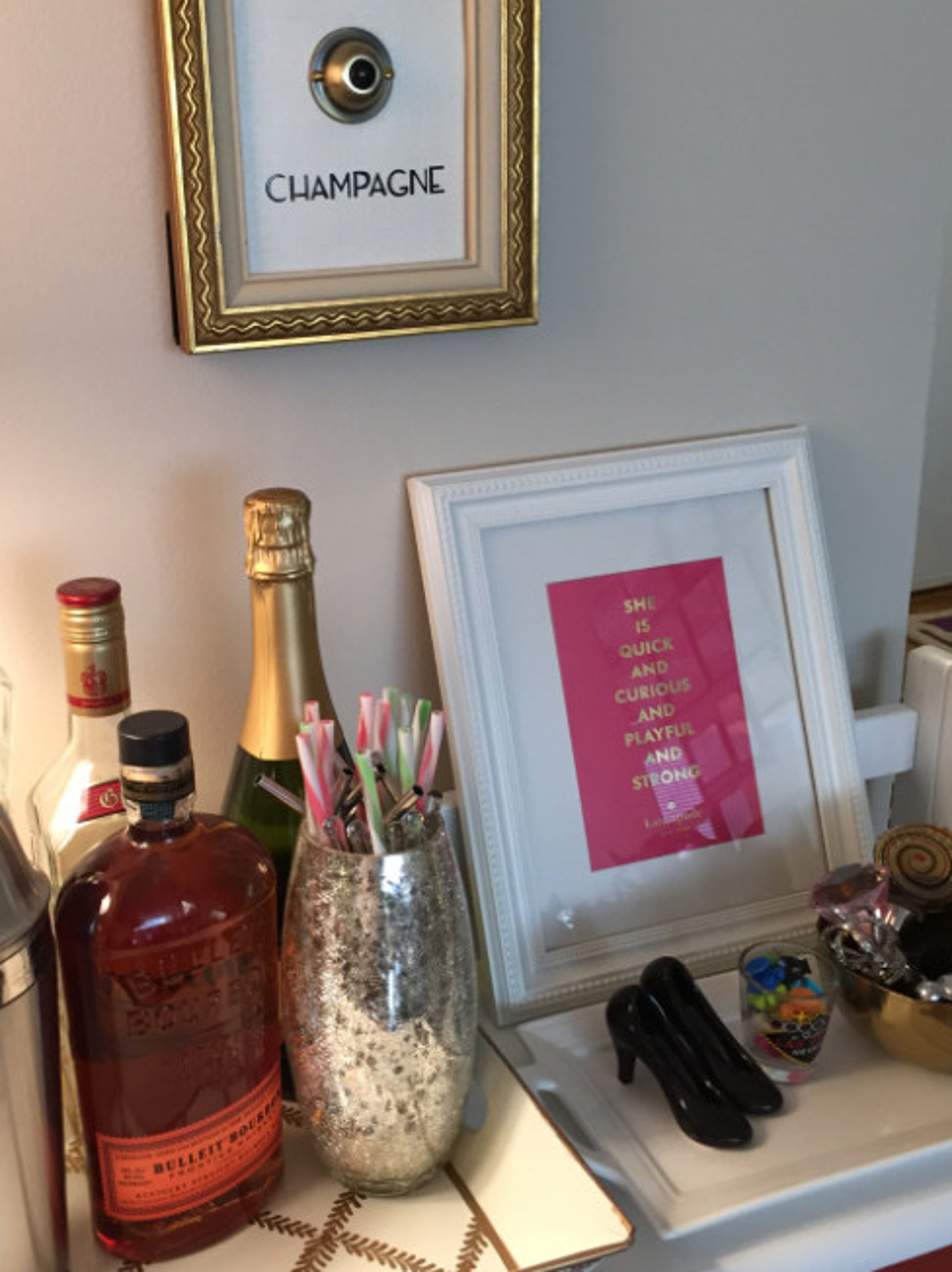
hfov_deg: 37.4
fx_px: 1395
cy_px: 609
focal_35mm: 38
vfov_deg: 49.0
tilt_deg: -20.2
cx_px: 345
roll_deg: +2.2
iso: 100
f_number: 2.2
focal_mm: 4.15
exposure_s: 1/30
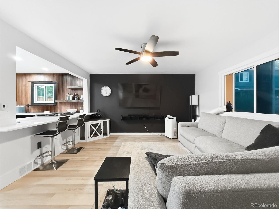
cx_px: 140
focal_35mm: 14
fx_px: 113
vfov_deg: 85.7
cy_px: 104
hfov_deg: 102.1
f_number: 2.2
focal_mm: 2.2
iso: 1250
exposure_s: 1/60
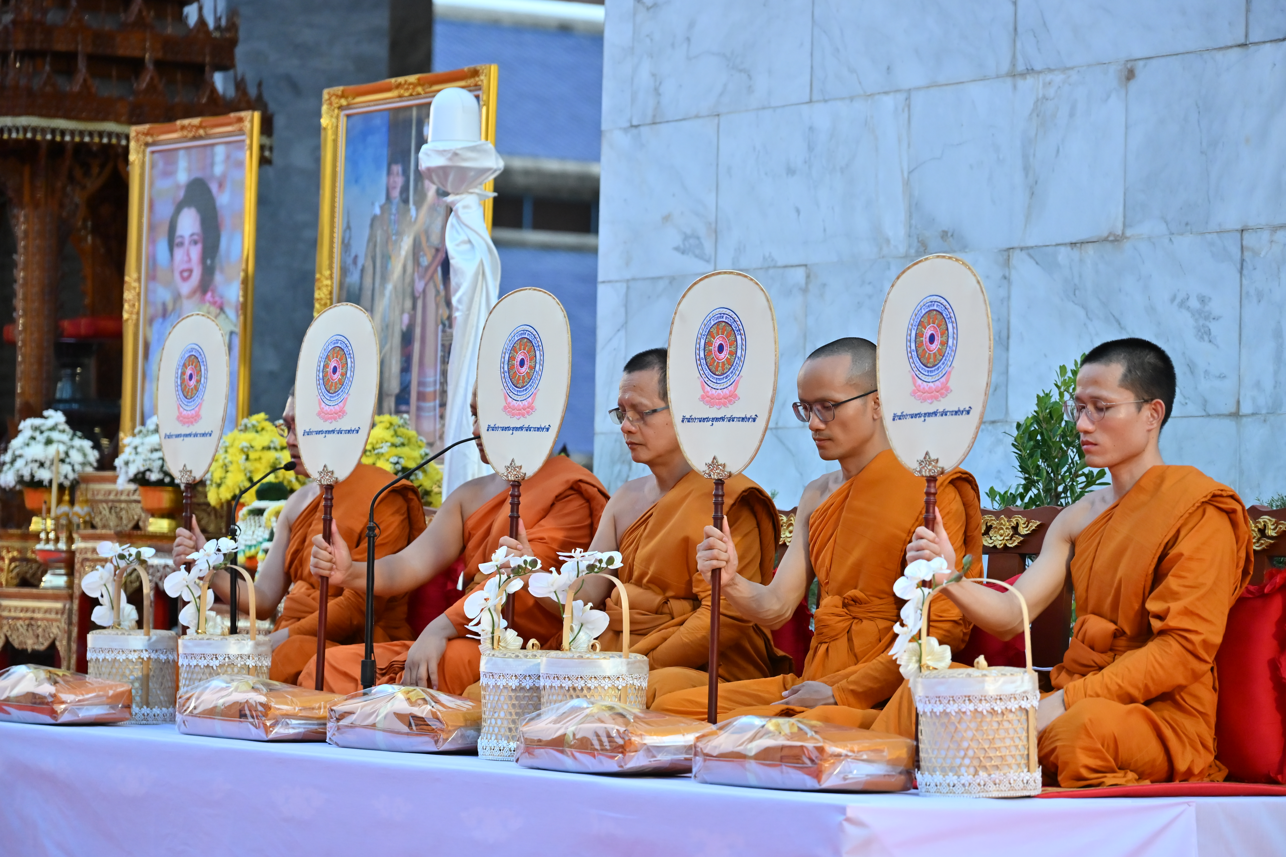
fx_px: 4286
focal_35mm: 120
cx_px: 643
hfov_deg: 17.1
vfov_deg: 11.4
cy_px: 428
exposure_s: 1/160
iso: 2500
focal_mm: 120
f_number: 4
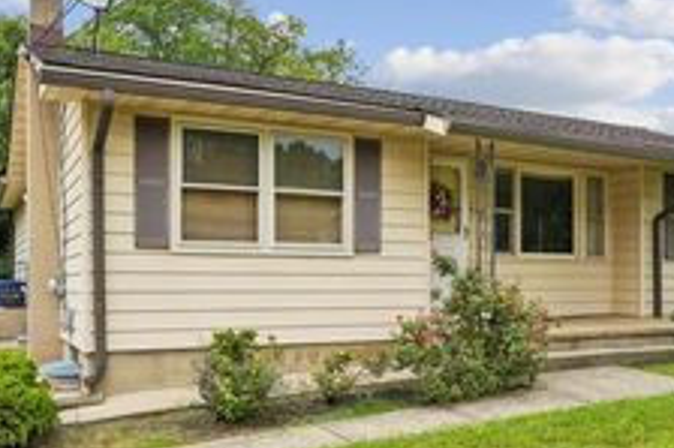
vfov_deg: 34.4
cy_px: 323
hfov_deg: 50.6
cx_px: 385
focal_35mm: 38
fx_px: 711
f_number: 8
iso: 400
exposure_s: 1/640
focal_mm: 17
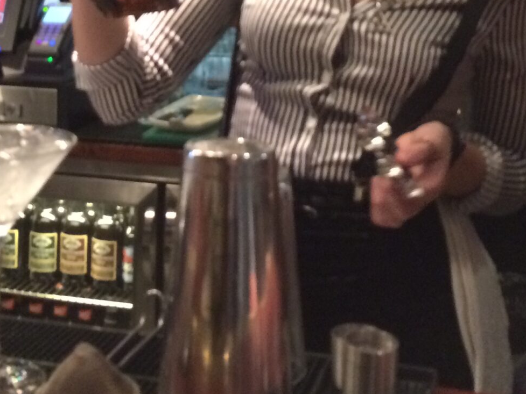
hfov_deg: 25.6
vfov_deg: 18.3
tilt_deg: -3.0
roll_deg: -1.2
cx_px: 212
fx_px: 1155
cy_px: -91
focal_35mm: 76
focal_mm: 4.15
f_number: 2.2
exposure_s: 1/15
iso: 250
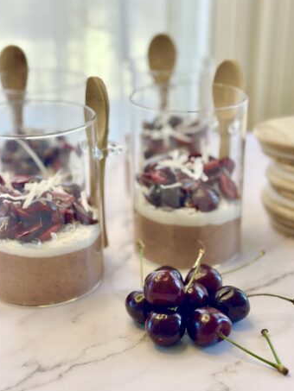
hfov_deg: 27.5
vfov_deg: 36.2
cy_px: 205
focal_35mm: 53
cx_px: 149
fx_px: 600
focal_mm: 6.86
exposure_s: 1/160
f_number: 1.78
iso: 64
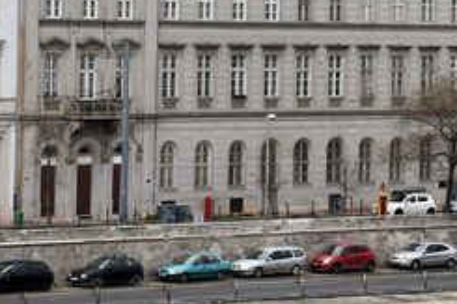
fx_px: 3501
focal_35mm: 276
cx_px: 535
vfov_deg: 5.0
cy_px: -62
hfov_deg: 7.4
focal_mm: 50
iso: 220
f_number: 8
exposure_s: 1/500
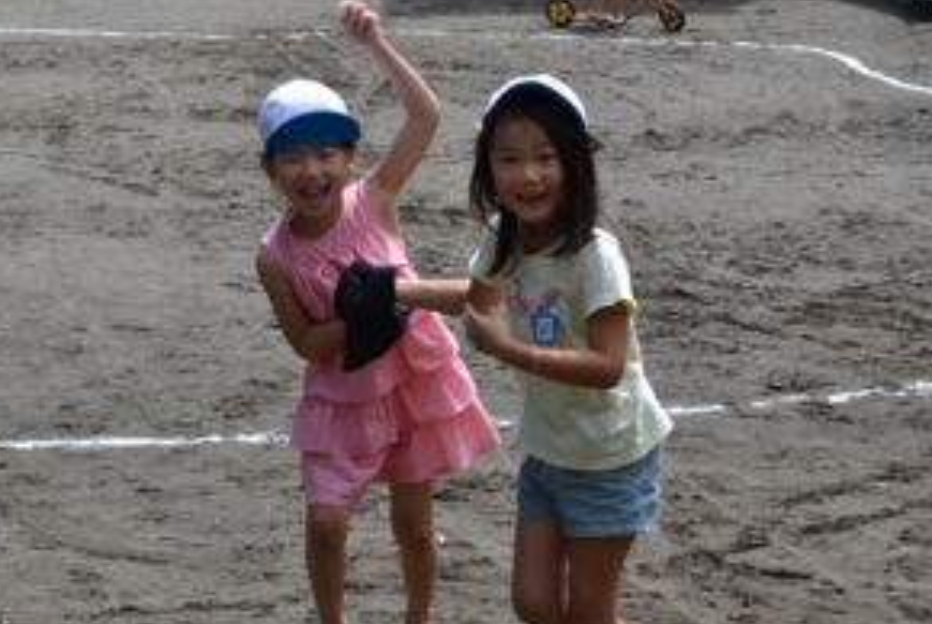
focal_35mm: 114
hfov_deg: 18.0
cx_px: 395
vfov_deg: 12.1
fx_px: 2946
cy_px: 211
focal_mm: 55
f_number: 7.1
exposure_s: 1/200
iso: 100
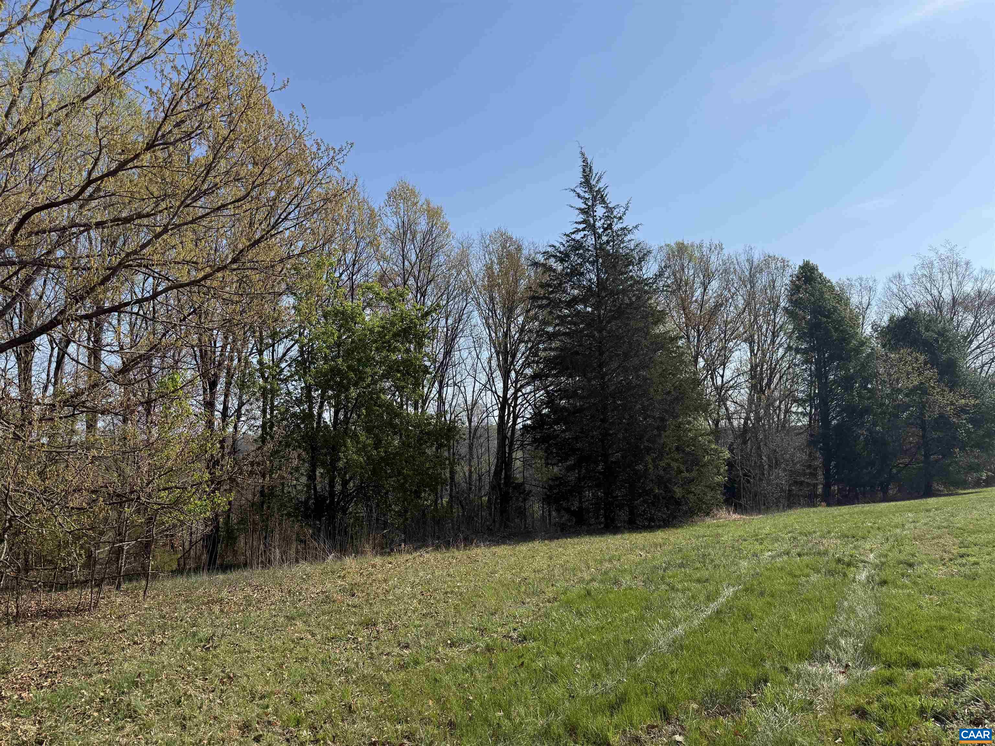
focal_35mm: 24
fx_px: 690
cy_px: 373
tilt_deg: +6.6
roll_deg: +2.6
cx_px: 498
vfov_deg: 56.8
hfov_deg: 71.6
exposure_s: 1/7353
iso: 125
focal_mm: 6.76
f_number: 1.78
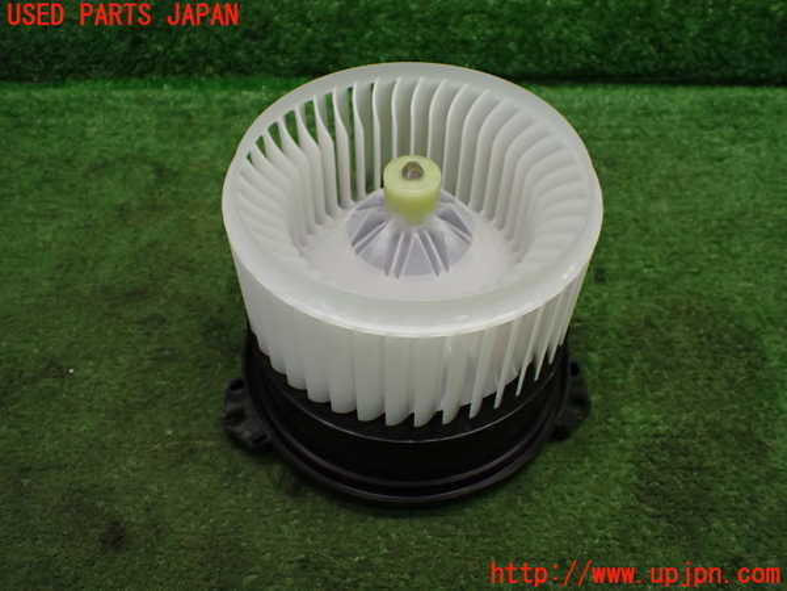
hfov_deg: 60.0
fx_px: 682
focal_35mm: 30
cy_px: 296
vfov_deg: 46.8
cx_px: 394
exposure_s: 1/125
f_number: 2.3
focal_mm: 5.4
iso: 320
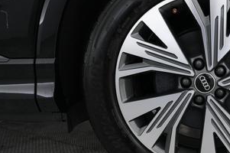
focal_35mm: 51
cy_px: 86
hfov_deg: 36.6
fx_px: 325
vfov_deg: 26.4
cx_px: 205
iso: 4000
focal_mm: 24
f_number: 2.8
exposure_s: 1/160
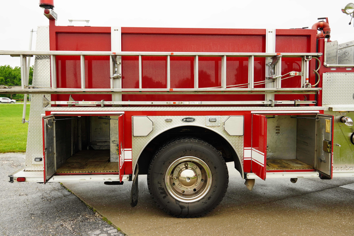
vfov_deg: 38.4
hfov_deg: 55.1
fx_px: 339
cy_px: 118
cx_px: 177
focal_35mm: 34
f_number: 5
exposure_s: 1/80
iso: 100
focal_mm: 23
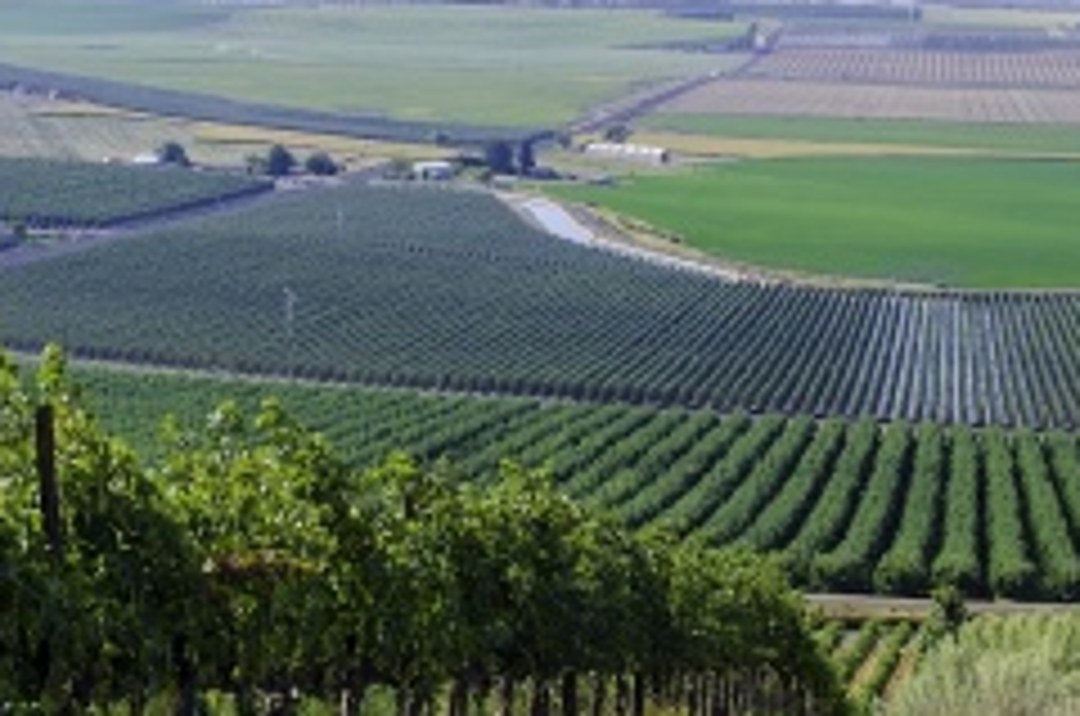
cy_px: 344
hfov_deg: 21.5
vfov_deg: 14.3
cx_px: 454
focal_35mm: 95
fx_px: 2844
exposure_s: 1/250
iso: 200
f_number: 8
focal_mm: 38
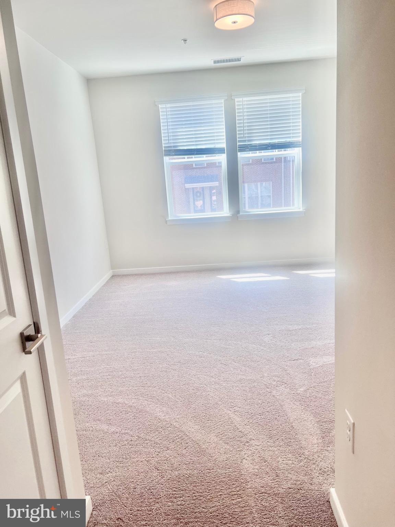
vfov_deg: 67.3
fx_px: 396
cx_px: 198
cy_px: 264
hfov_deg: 53.1
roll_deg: +5.3
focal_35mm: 26
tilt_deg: -10.6
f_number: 1.5
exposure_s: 1/158
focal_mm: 5.7
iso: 40
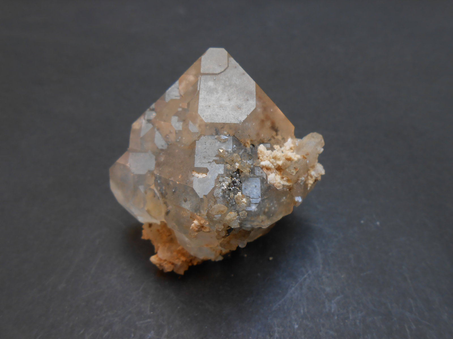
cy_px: 170
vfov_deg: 53.1
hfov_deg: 67.3
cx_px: 226
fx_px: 340
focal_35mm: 26
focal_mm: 4.6
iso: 80
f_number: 3.5
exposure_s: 1/50
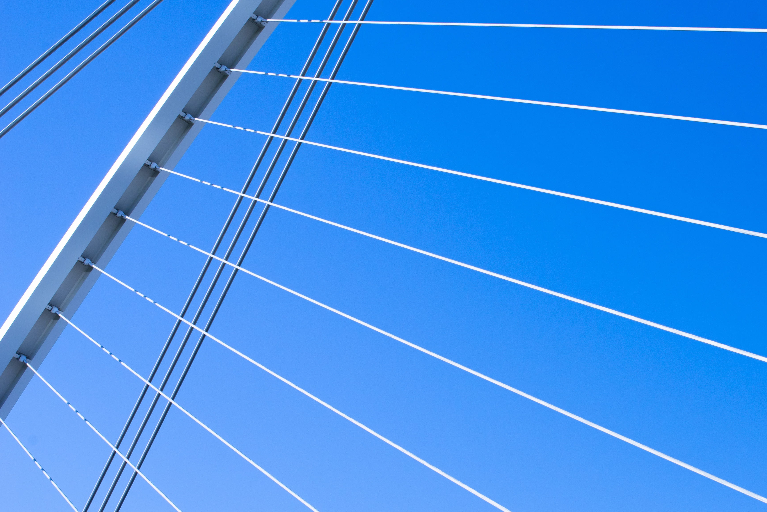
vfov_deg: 22.1
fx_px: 1300
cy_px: 366
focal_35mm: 61
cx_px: 663
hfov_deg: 31.6
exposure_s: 1/640
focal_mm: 35
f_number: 10
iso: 250
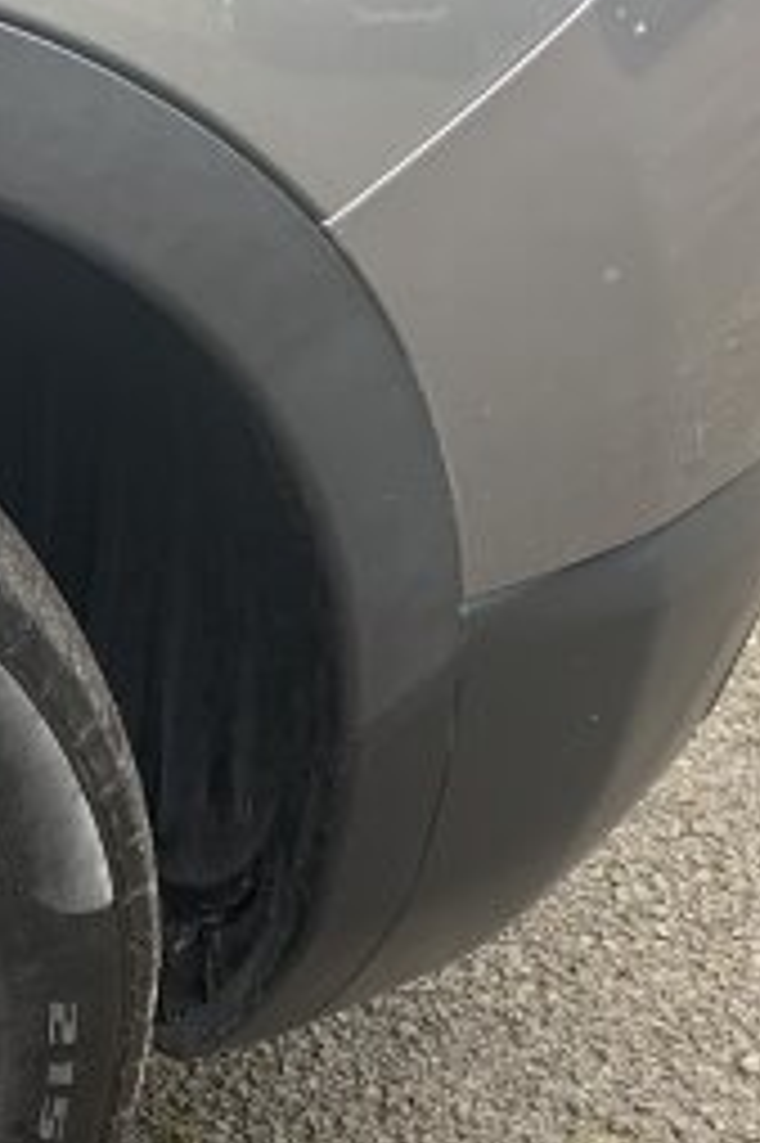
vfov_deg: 20.0
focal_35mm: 96
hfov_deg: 12.4
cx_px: -796
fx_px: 3044
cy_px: 1370
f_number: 1.8
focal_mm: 4.25
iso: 64
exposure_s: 1/121
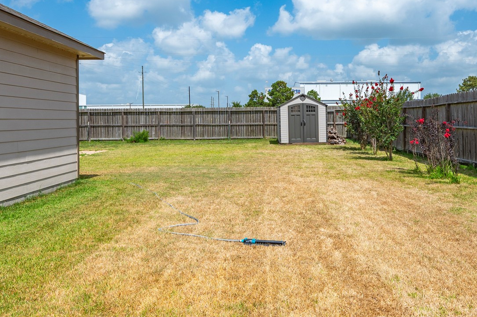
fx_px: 450
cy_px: 124
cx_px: 267
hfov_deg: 55.7
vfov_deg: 38.6
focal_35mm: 34
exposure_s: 1/250
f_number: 13
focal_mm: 17
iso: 125
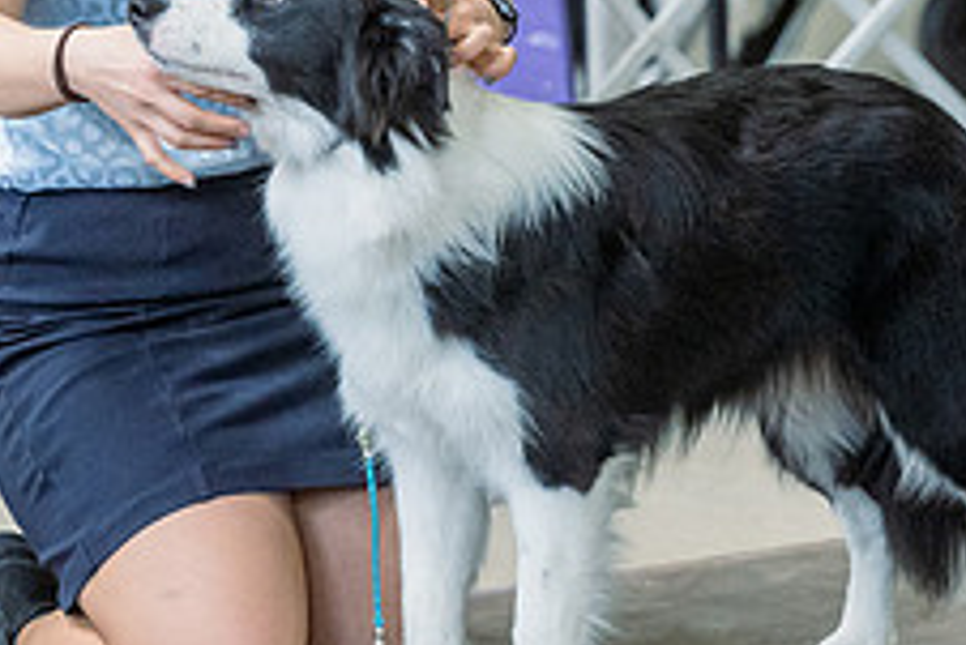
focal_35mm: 315
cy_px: -15
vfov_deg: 4.4
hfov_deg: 6.5
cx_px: 551
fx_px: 8458
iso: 6400
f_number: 4
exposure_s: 1/400
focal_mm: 123
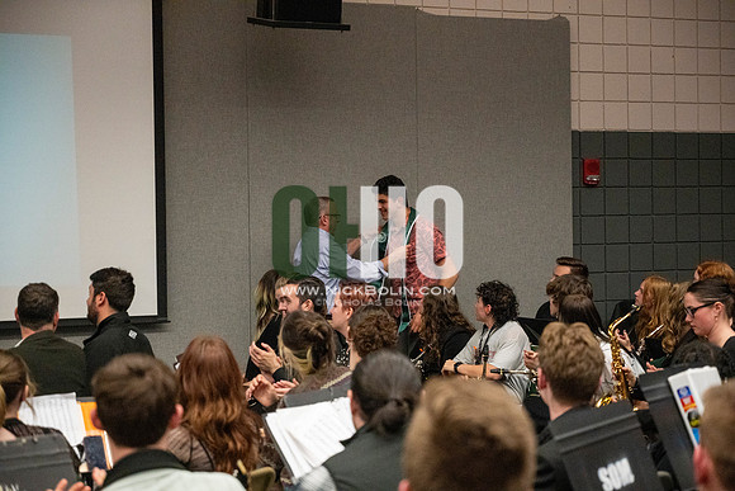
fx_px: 1429
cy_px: 246
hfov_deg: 28.8
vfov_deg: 19.5
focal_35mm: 70
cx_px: 368
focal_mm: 70
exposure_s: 1/500
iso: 10000
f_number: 4
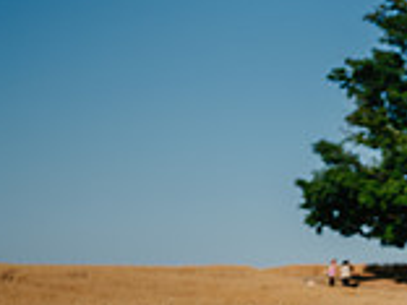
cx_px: 618
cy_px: 382
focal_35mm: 115
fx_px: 1352
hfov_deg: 15.7
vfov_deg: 12.5
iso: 50
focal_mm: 39.6
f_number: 4
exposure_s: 1/125
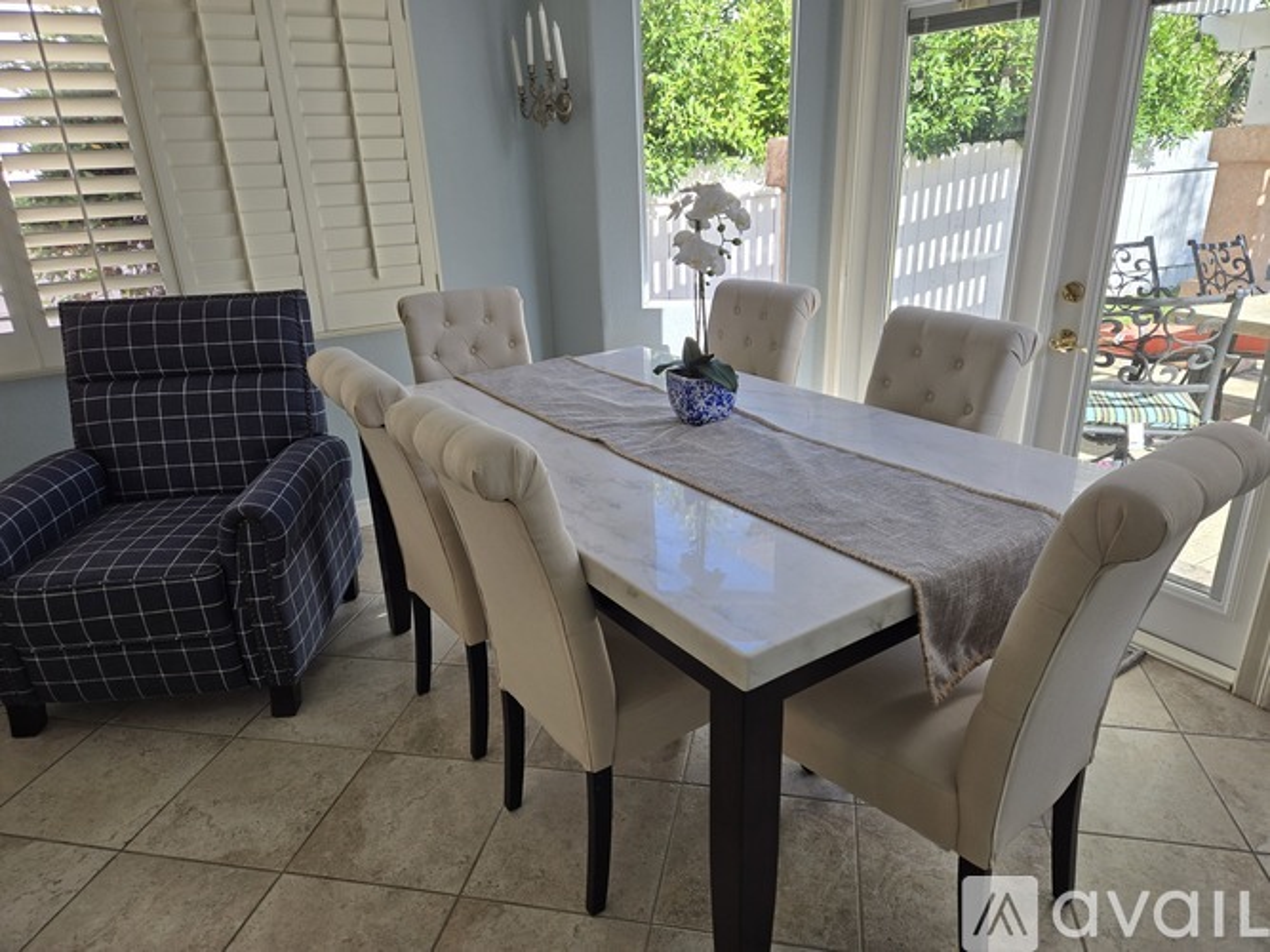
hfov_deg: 73.9
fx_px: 844
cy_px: 476
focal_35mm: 23
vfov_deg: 58.9
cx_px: 635
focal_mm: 5.4
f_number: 1.8
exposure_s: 1/237
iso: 25
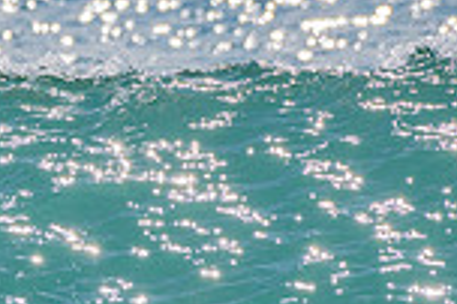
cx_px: -203
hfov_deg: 0.9
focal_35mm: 2342
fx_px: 29698
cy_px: 235
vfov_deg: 0.6
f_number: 9
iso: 64
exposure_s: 1/2000
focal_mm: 500
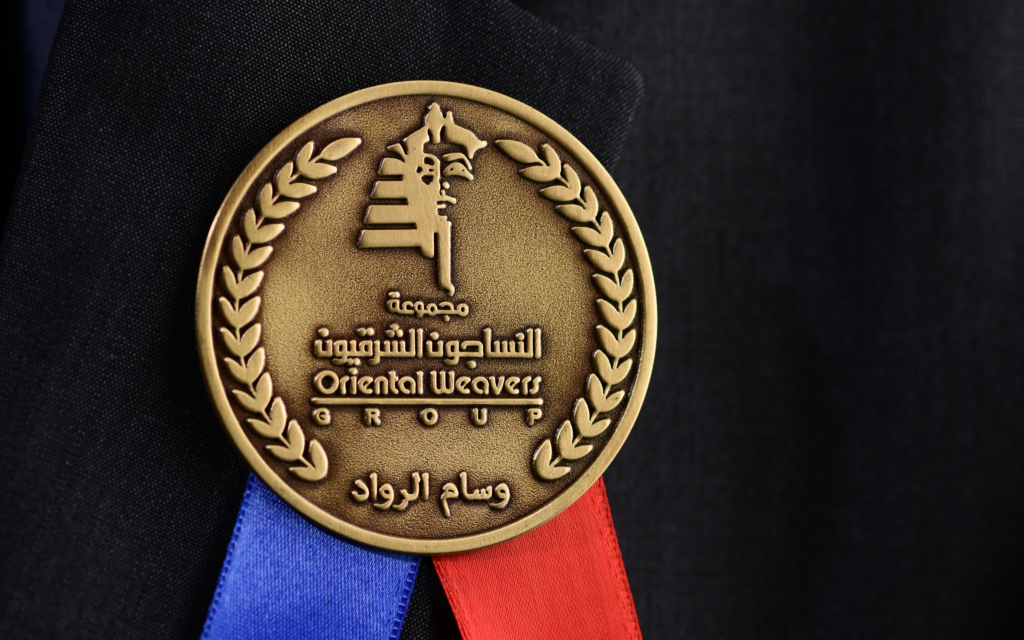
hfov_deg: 13.2
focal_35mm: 158
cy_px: 379
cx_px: 418
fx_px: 4409
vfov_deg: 8.3
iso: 200
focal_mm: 105
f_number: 4
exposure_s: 1/250
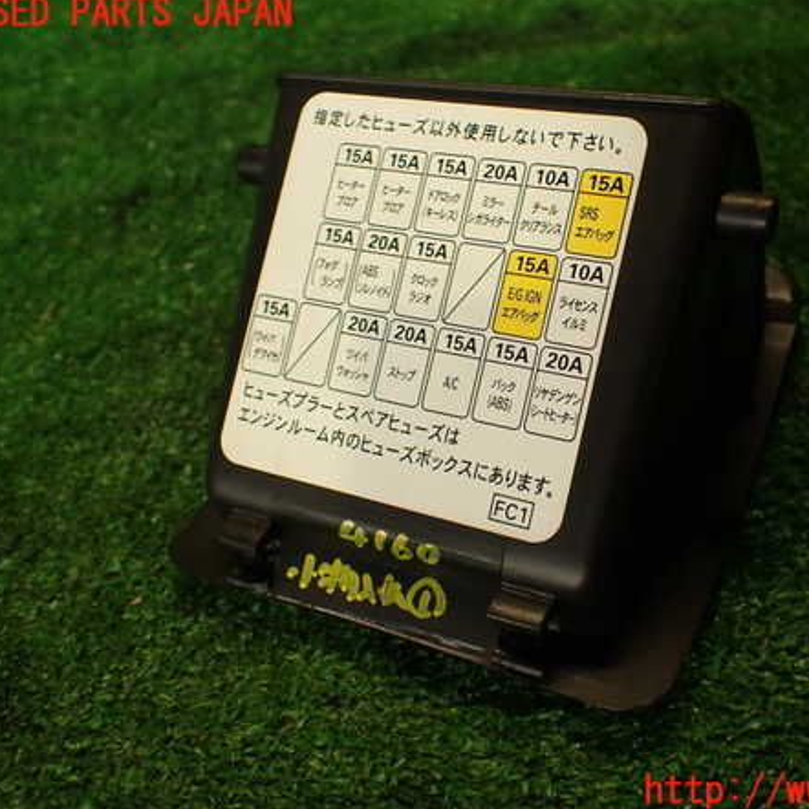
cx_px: 509
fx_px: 952
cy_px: 403
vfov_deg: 46.0
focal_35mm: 36
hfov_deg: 45.6
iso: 160
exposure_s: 1/60
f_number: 2.3
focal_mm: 5.4
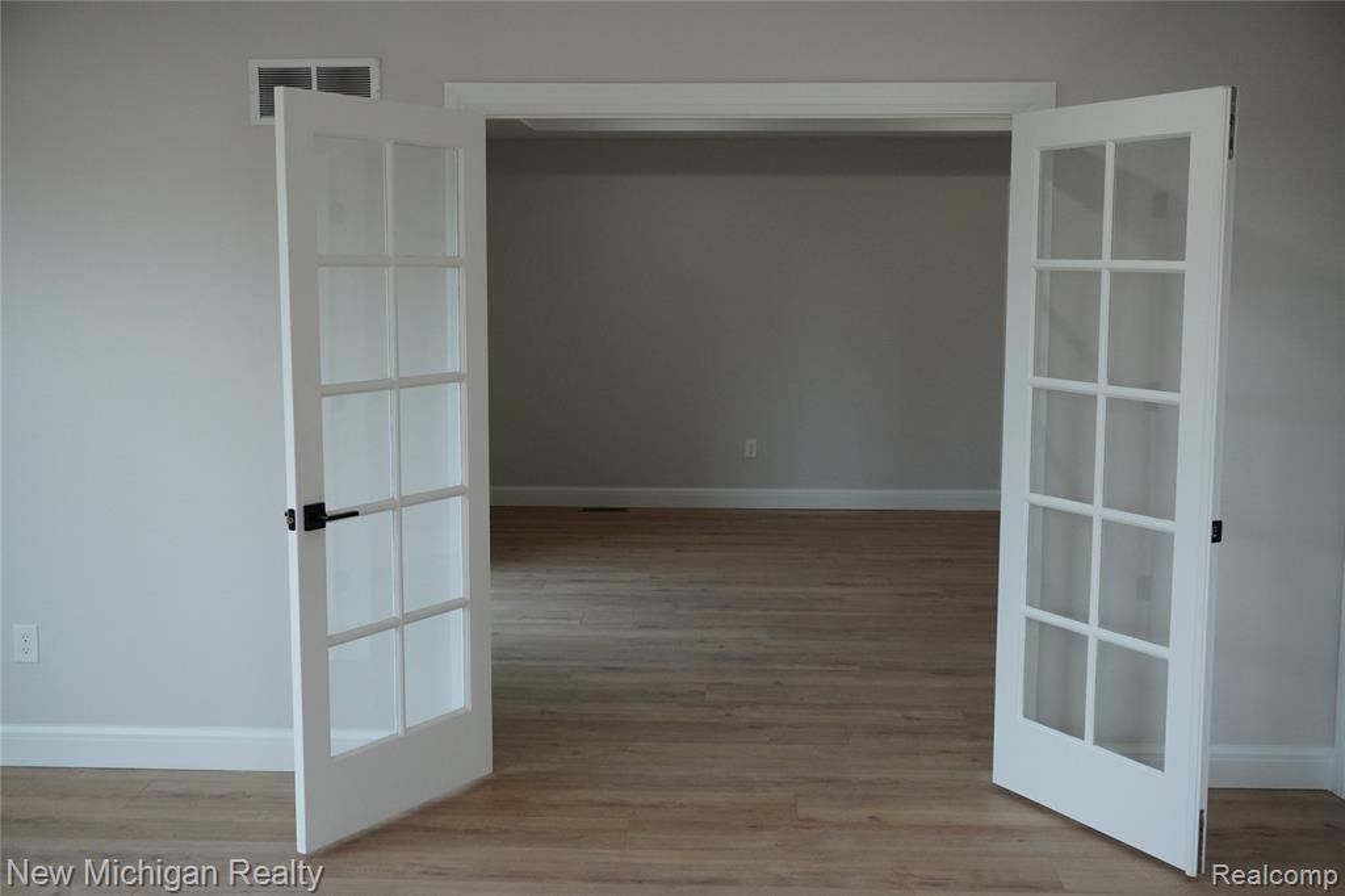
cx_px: 672
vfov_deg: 33.0
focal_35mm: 40
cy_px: 448
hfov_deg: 47.9
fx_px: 1513
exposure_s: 1/400
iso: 1600
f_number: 5.6
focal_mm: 27
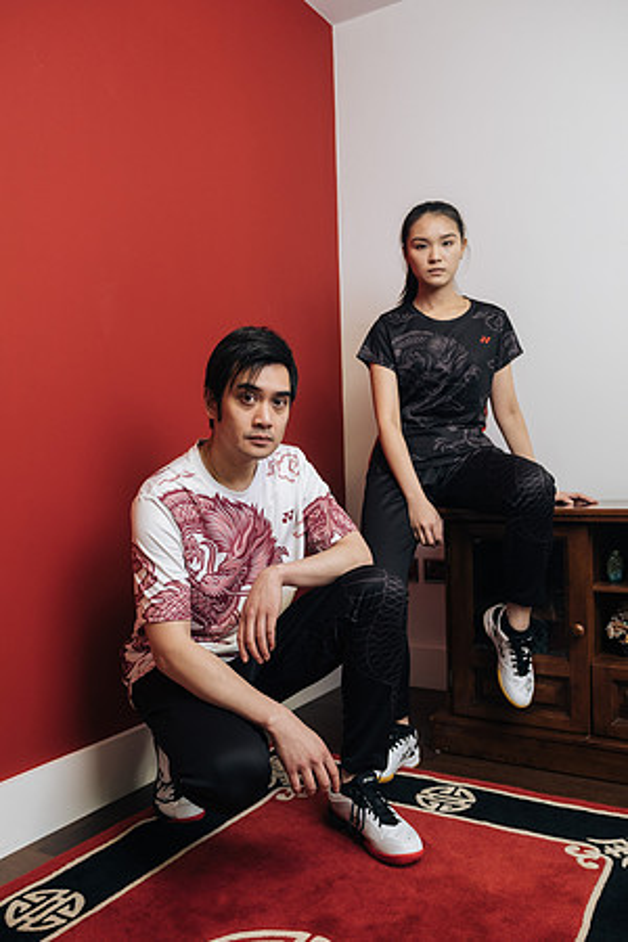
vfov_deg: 63.7
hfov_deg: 45.0
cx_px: 314
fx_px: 759
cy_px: 471
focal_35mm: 29
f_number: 3.2
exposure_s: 1/125
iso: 800
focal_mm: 19.4
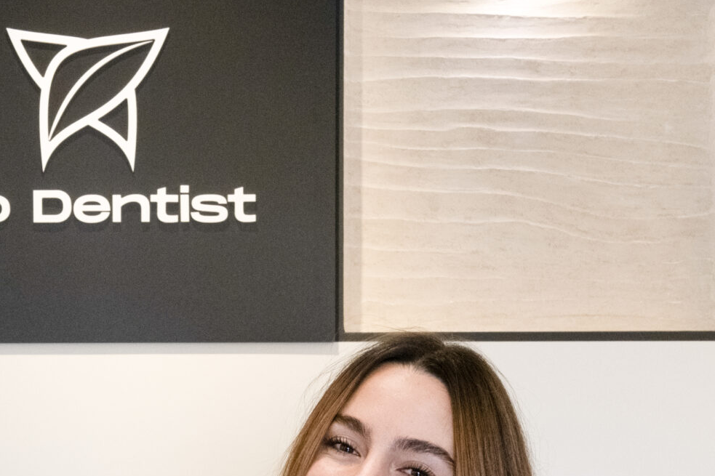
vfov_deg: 10.9
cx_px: 121
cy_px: 473
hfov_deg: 16.3
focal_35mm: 125
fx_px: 2482
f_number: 11
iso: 2000
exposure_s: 1/40
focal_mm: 48
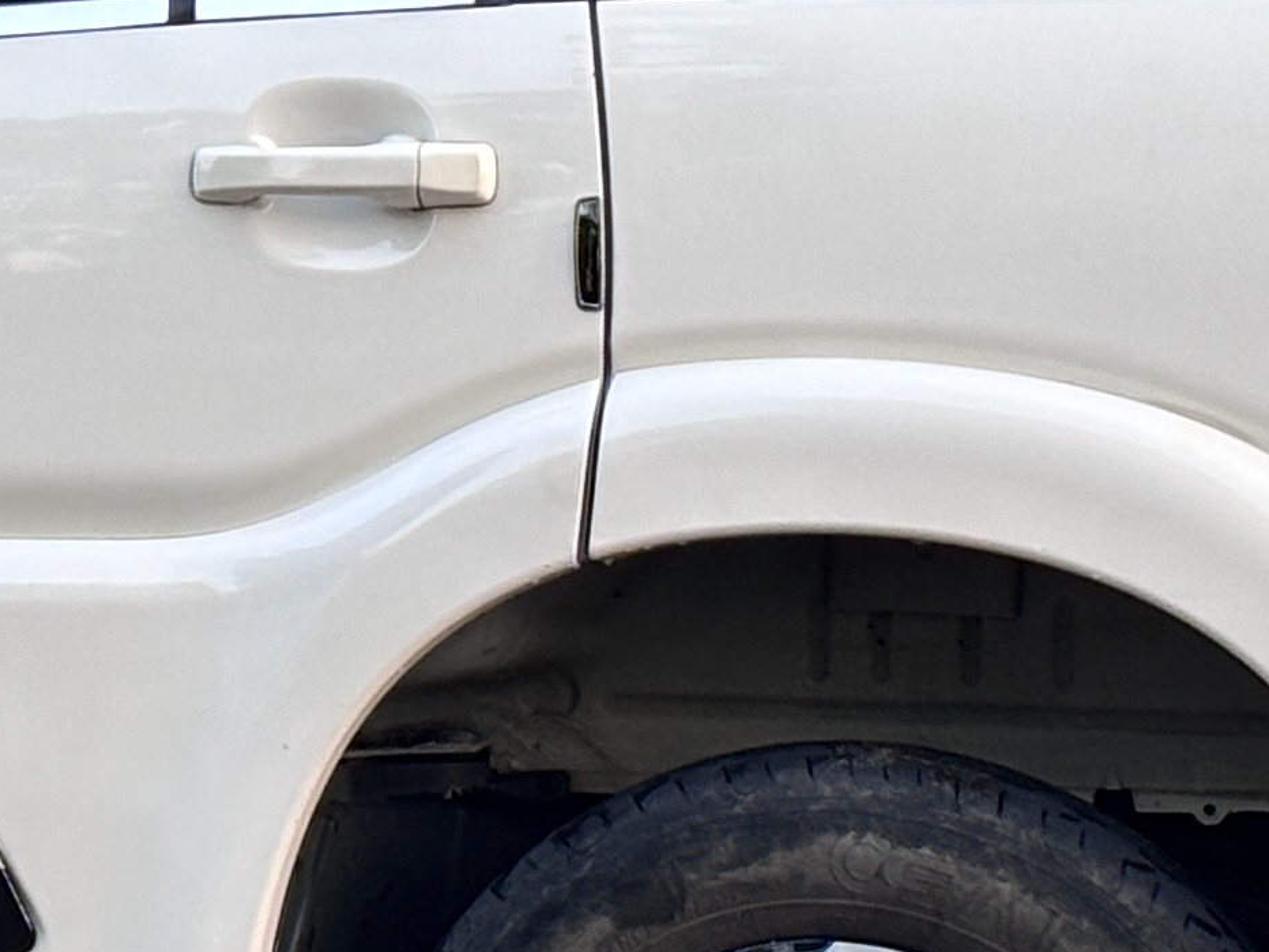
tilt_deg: -1.8
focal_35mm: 225
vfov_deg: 6.6
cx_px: -364
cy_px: 128
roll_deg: -1.8
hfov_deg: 8.7
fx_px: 8248
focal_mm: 5.96
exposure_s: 1/121
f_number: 1.6
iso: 40
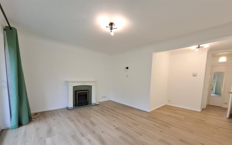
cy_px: 88
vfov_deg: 77.6
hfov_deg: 105.3
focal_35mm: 14
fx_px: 89
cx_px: 117
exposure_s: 1/50
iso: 125
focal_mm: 1.74
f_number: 2.2
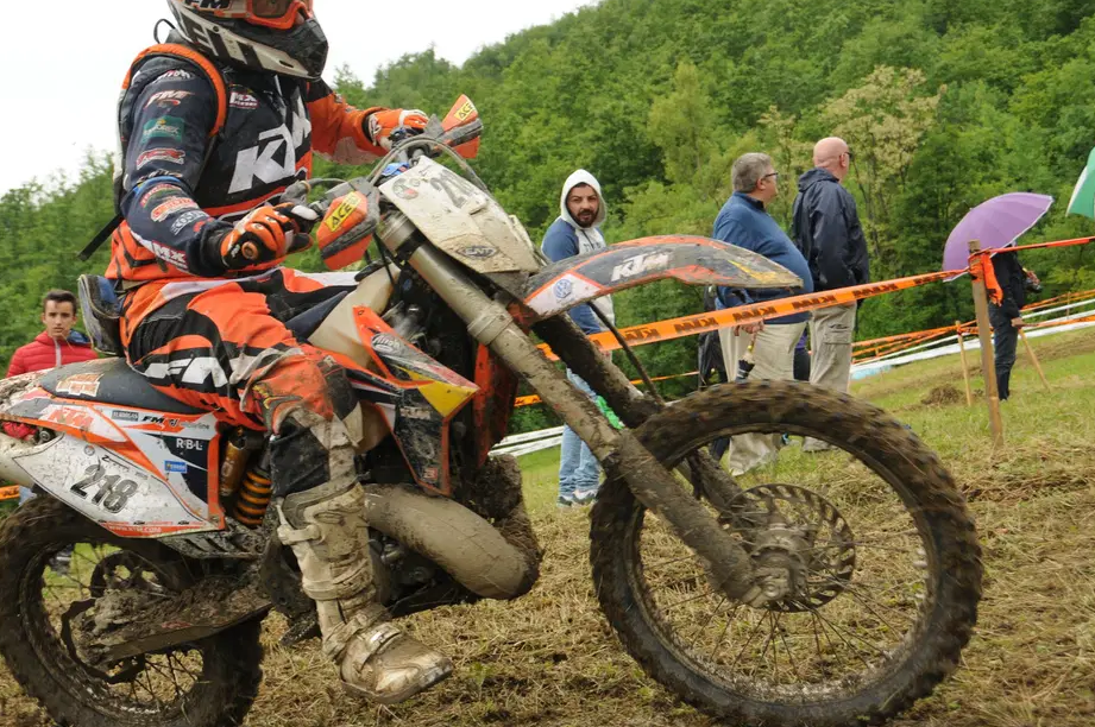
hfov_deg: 35.1
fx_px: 1721
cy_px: 306
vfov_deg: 23.8
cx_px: 428
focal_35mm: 57
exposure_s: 1/800
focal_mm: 29
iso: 400
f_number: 5.6
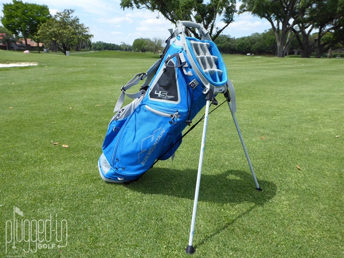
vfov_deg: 48.2
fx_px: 288
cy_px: 129
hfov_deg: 61.7
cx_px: 172
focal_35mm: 29
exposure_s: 1/640
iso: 80
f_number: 3.5
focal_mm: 5
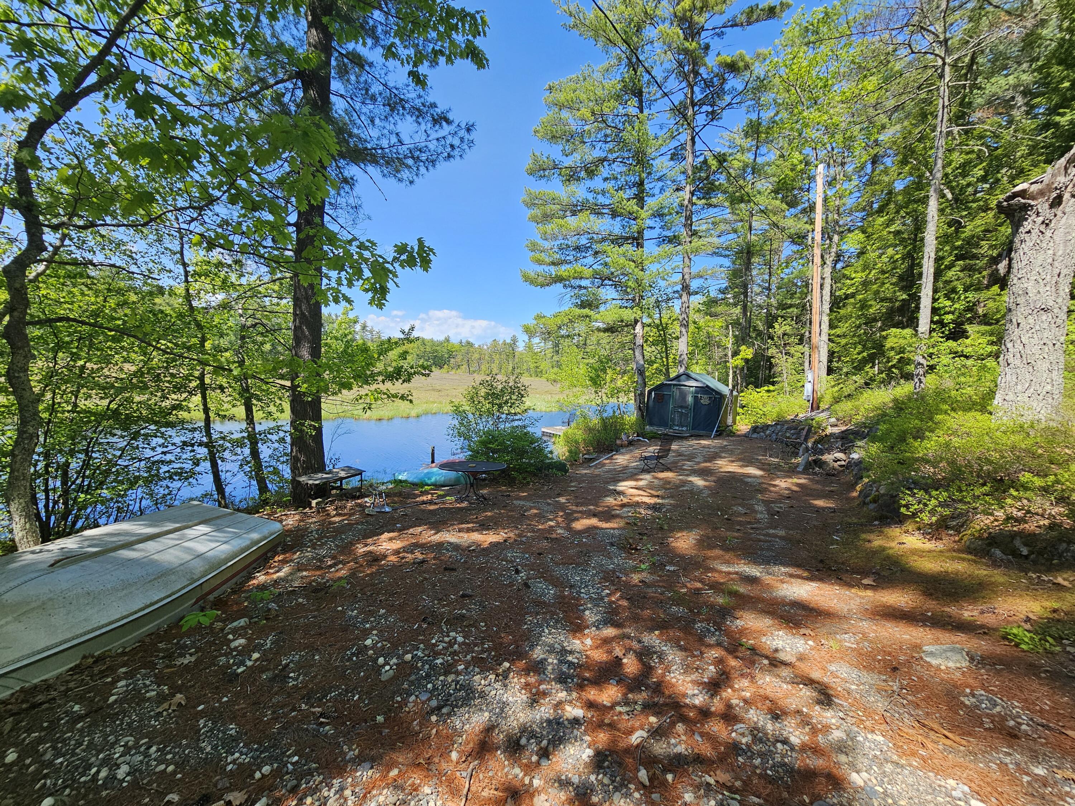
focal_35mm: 13
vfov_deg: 89.9
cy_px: 403
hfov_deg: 106.2
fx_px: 404
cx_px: 538
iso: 50
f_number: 2.2
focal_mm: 2.2
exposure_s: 1/769
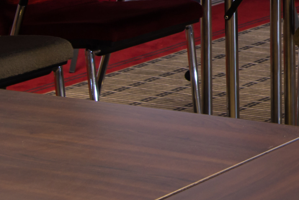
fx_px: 1537
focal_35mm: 185
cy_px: -103
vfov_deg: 7.3
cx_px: 396
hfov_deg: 10.8
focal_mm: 45
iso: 500
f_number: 8
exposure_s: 1/13
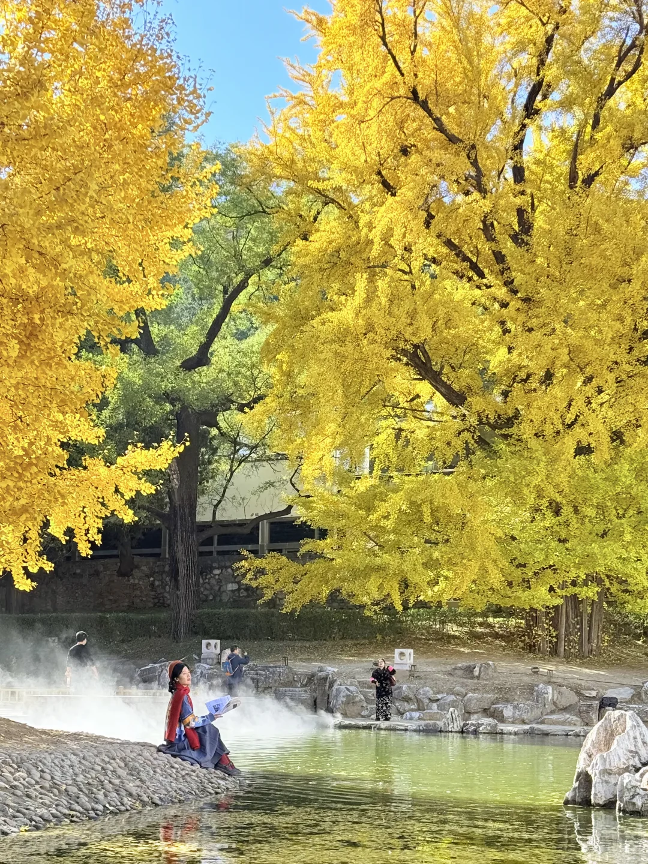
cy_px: 432
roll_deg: -1.2
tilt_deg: +7.0
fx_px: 1198
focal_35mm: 48
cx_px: 324
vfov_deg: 39.7
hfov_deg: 30.3
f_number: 1.78
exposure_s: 1/1149
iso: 100
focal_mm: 6.76
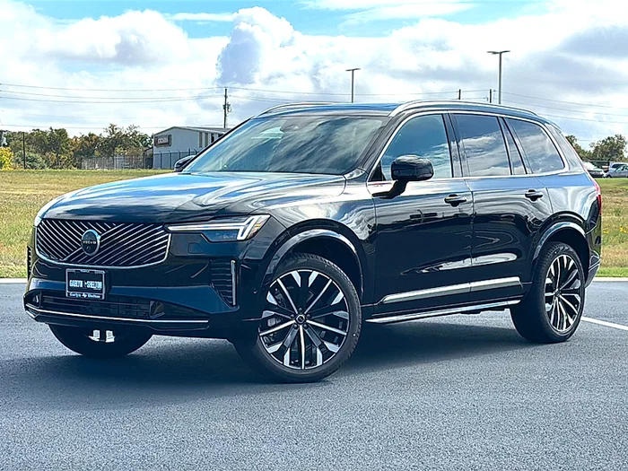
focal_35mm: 64
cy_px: 236
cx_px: 314
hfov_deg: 30.3
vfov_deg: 22.9
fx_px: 1161
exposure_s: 1/4808
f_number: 1.78
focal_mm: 6.86
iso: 64
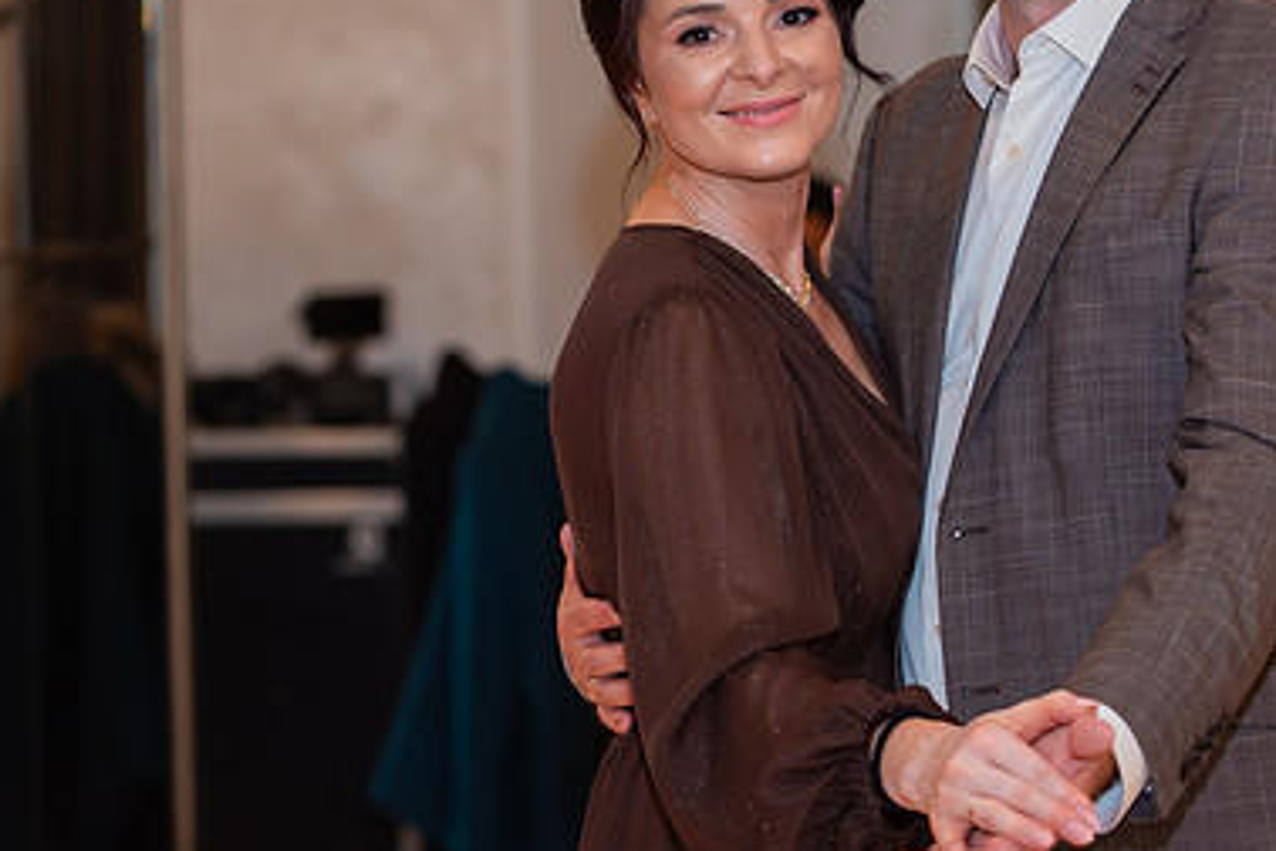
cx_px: 733
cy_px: 306
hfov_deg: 14.9
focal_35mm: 138
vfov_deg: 9.9
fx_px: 4891
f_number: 3.2
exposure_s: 1/200
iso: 1600
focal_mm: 90
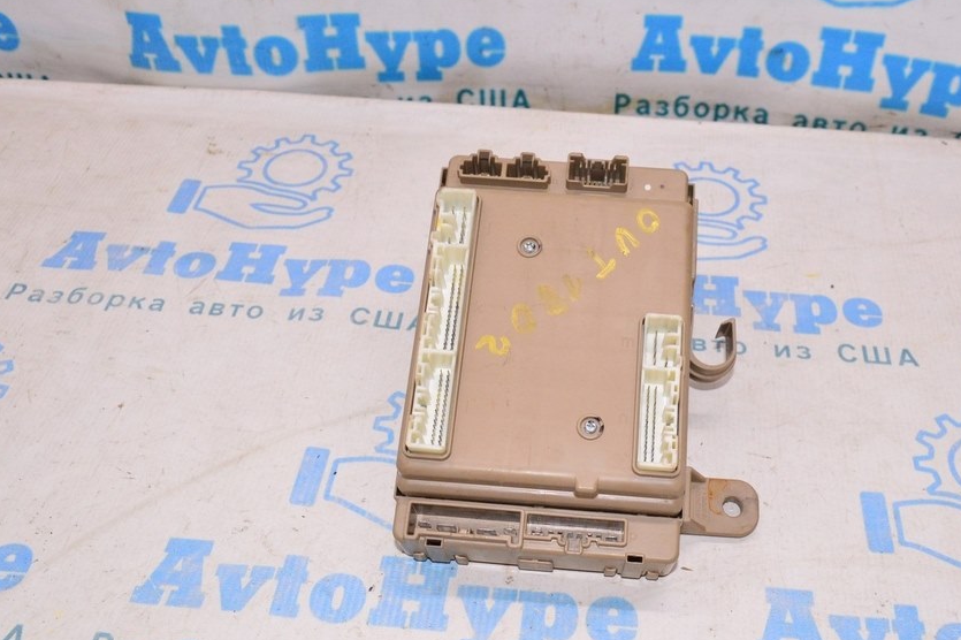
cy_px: 339
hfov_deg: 49.8
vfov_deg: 34.5
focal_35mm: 39
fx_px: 1030
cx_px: 550
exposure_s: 1/125
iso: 1600
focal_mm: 21
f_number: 8
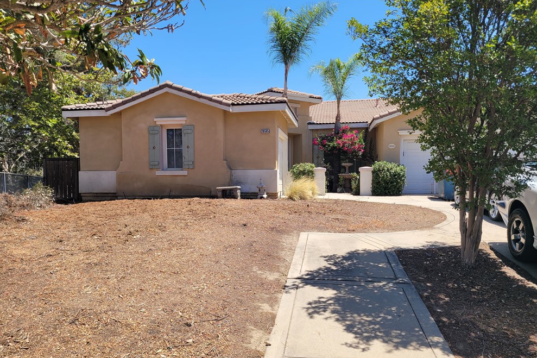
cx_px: 262
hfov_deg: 65.5
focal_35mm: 28
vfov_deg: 46.3
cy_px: 204
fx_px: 418
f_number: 1.8
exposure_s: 1/1501
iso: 40
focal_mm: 5.4
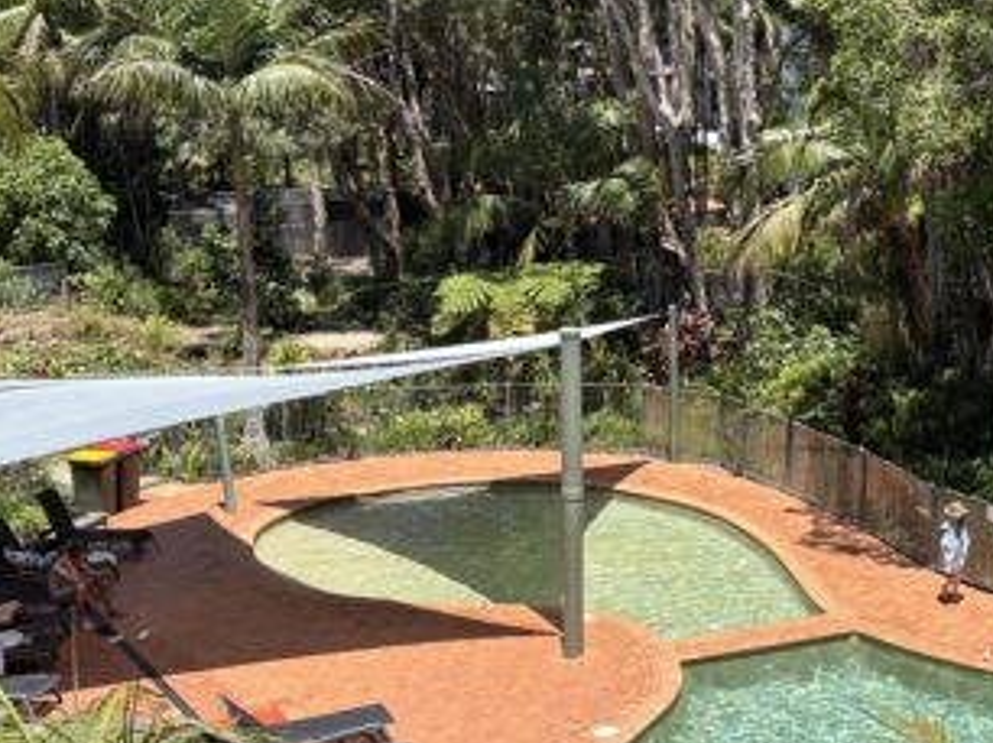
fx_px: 1949
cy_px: 263
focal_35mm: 68
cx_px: 828
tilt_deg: -9.0
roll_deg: +1.4
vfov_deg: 21.5
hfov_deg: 27.9
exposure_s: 1/1799
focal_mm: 5.96
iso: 50
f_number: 1.6
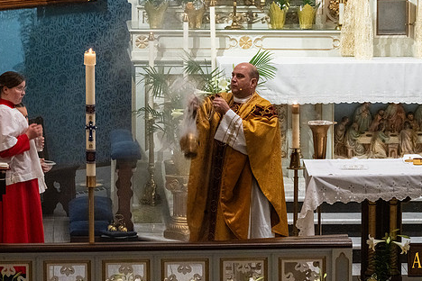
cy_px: 135
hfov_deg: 8.3
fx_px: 2907
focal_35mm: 248
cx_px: 220
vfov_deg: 5.5
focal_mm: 200
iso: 5000
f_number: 14
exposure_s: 1/60
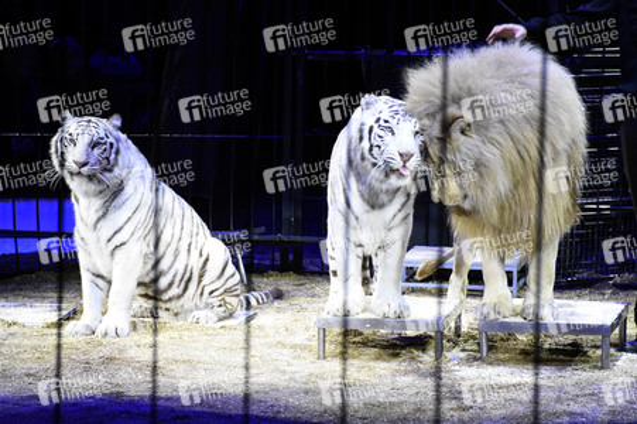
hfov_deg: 13.7
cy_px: 212
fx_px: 2652
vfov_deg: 9.1
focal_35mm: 150
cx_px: 318
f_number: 6.3
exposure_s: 1/160
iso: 2500
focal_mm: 100
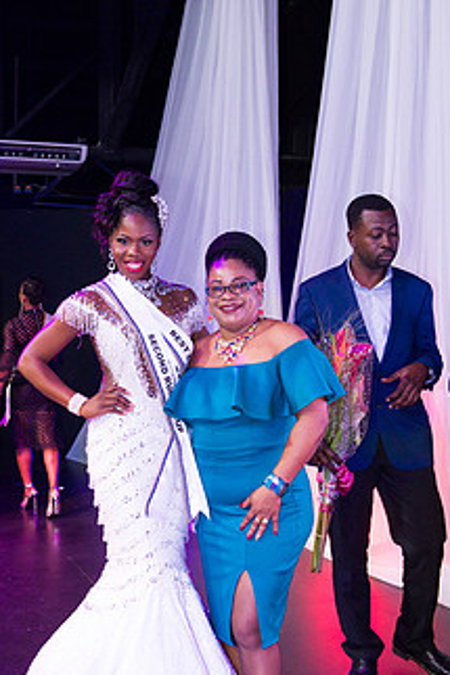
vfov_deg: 37.5
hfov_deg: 25.3
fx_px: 995
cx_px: 140
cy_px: 387
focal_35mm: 53
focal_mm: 38
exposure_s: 1/160
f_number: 5
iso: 4000
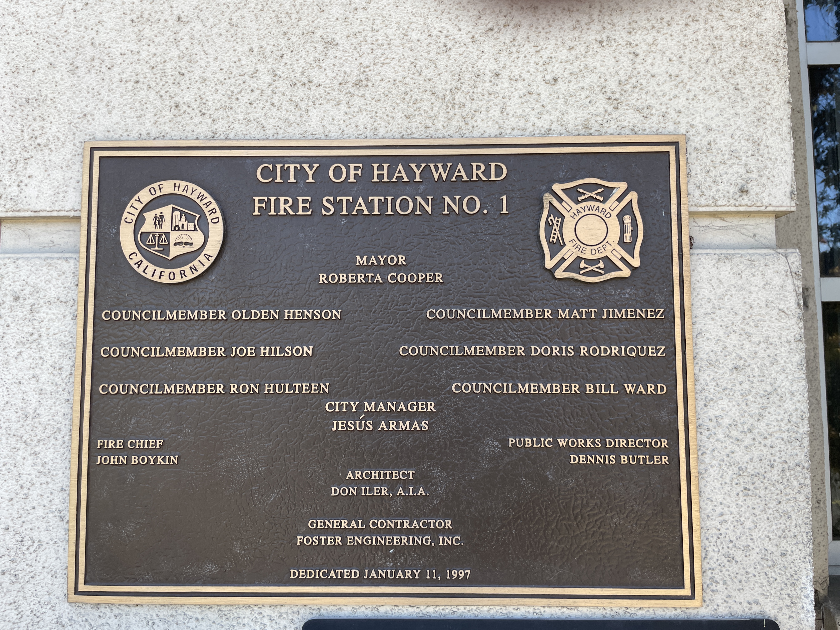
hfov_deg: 67.3
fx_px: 631
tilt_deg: +4.3
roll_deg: +0.6
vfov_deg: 53.1
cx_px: 420
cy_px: 315
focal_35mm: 26
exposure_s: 1/259
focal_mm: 4.2
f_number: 1.6
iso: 32
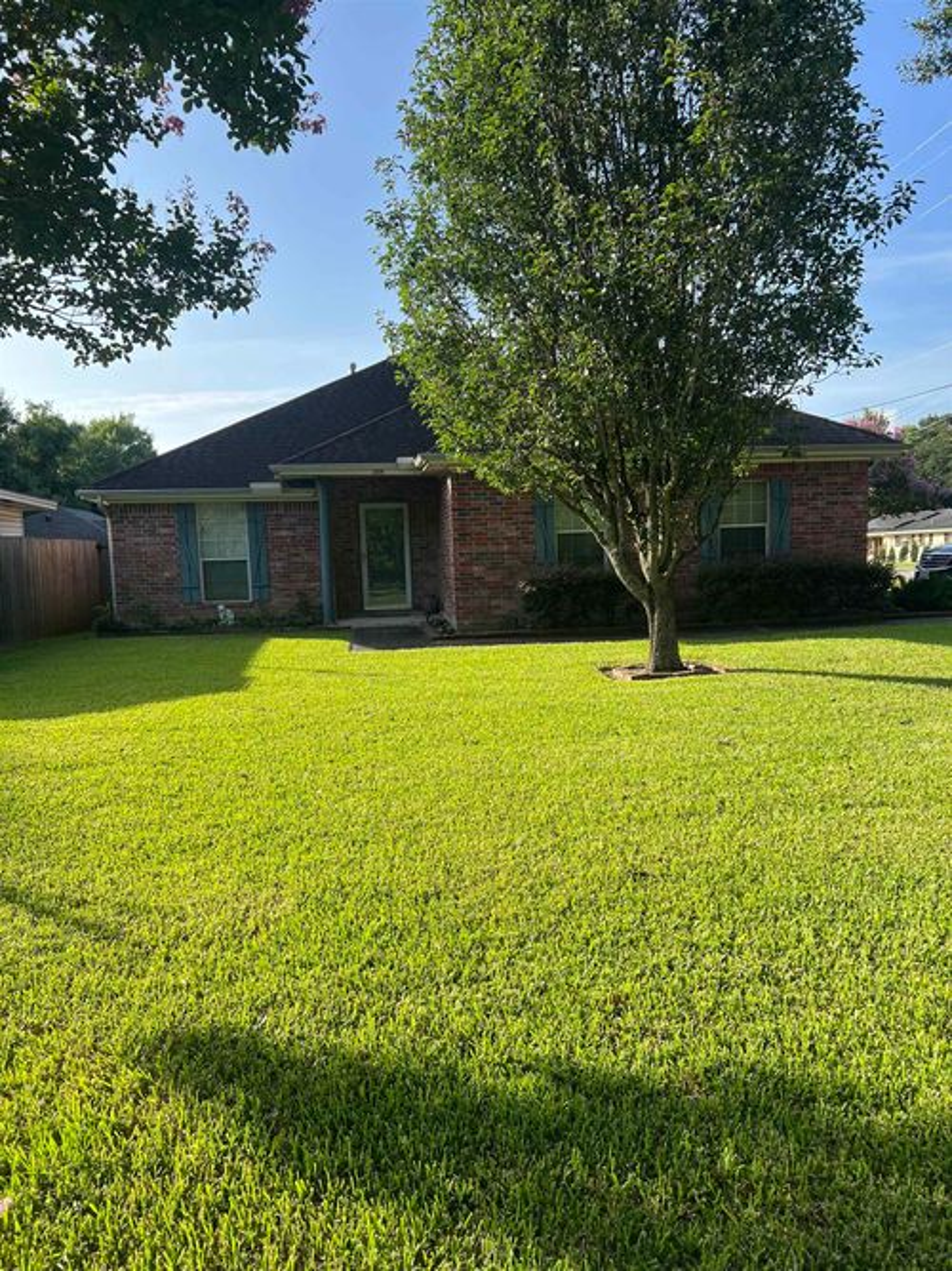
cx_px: 476
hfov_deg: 53.0
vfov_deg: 67.3
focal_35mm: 26
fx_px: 954
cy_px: 636
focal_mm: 5.7
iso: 50
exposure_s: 1/1412
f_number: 1.5
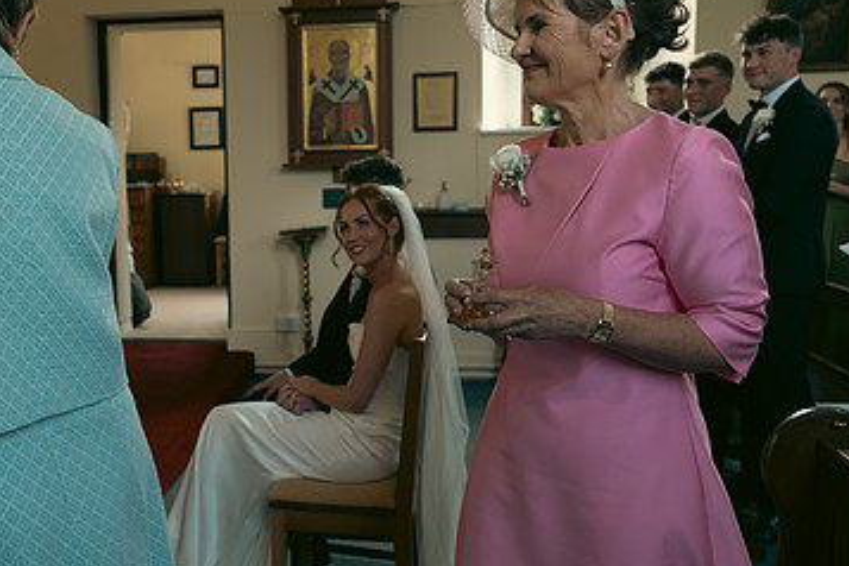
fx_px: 920
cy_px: 272
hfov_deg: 48.5
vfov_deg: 34.2
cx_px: 266
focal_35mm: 39
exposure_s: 1/200
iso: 800
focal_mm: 24
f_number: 3.5
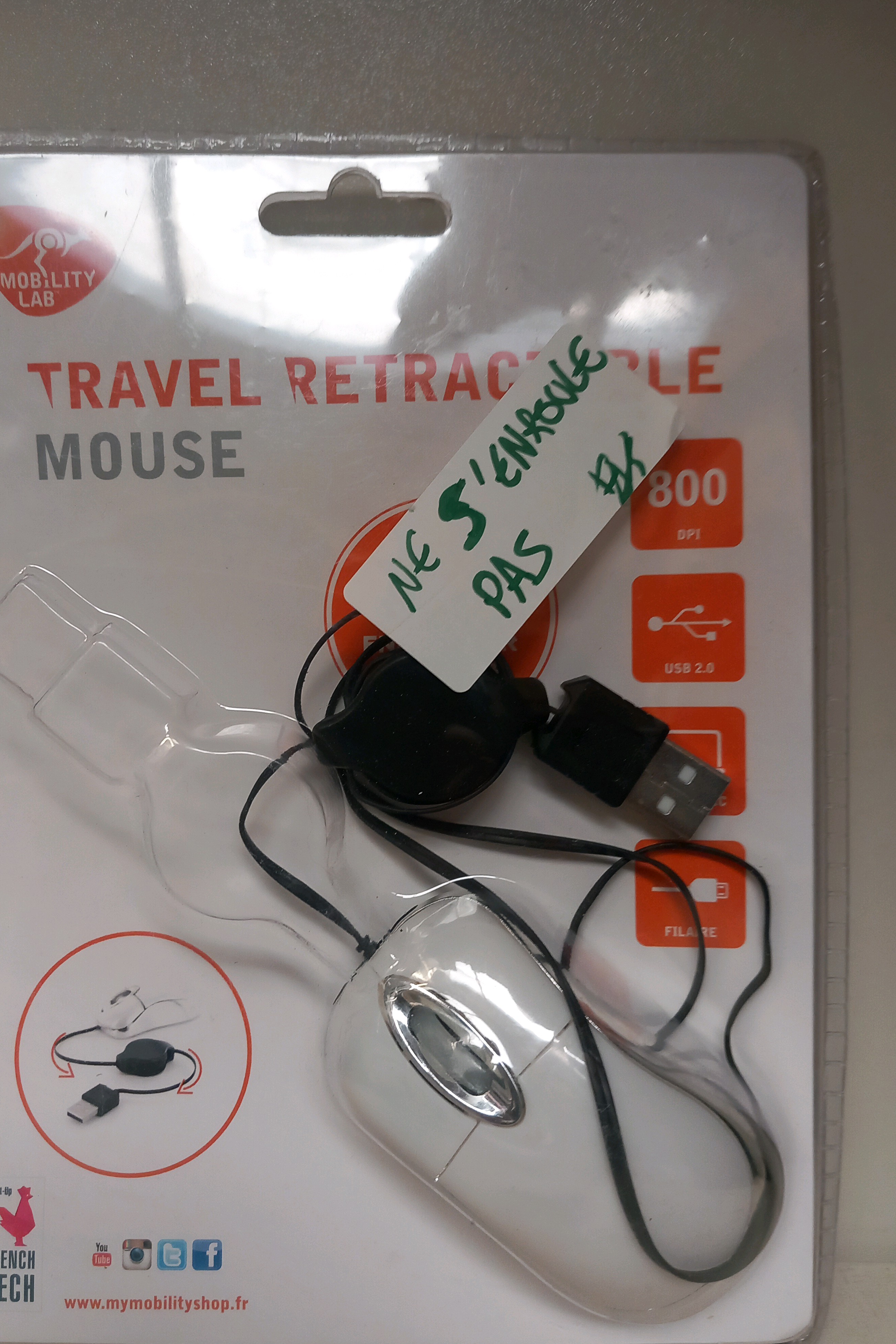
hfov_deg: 44.9
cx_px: 398
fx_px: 1083
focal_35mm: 29
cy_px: 670
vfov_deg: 63.7
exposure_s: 1/50.3
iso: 100
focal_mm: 4
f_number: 1.8
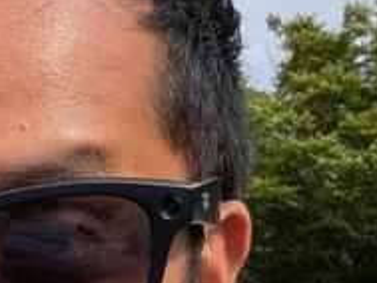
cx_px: -6
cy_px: 462
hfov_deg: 12.8
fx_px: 1656
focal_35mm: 152
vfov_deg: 9.4
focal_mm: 2.38
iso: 34
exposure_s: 1/876
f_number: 2.2
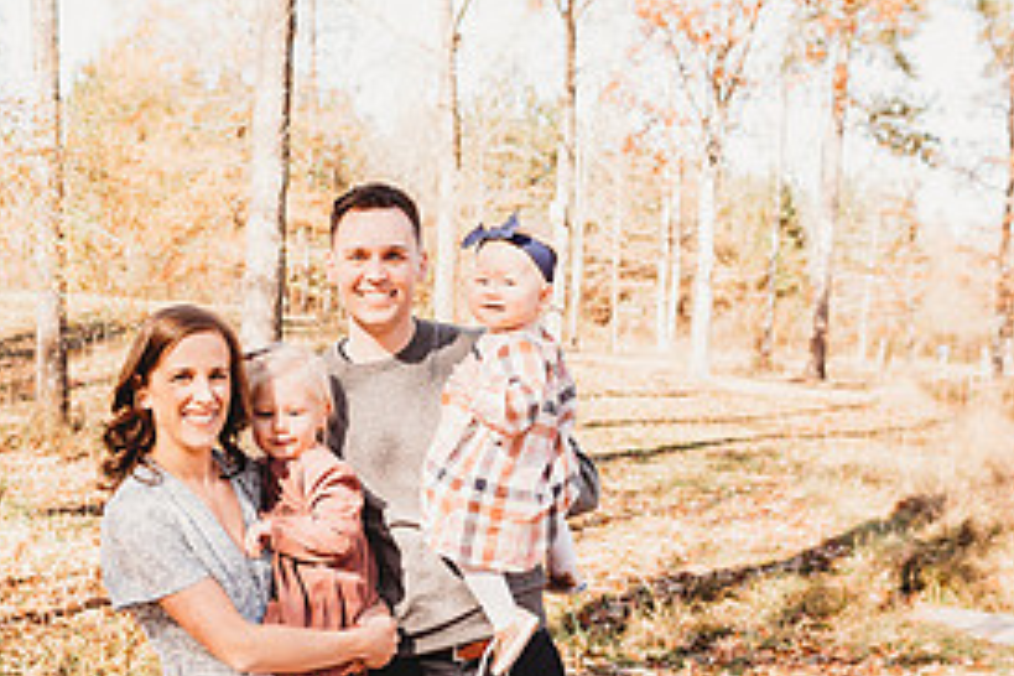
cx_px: 397
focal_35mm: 51
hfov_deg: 38.7
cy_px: 440
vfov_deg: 26.4
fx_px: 1436
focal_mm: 24
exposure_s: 1/320
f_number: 2.8
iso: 100
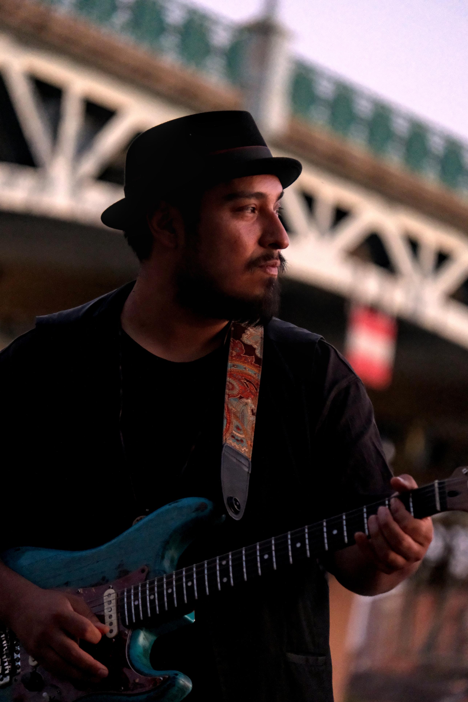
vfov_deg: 9.2
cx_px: 234
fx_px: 4348
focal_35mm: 223
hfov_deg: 6.2
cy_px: 351
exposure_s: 1/250
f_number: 4.5
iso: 5000
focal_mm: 148.5
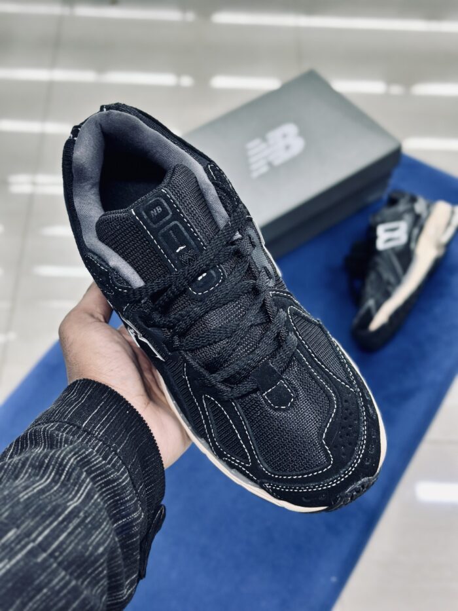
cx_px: 229
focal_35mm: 48
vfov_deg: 39.7
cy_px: 306
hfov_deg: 30.3
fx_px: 847
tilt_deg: -53.1
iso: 160
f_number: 1.78
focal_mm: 6.86
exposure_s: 1/100
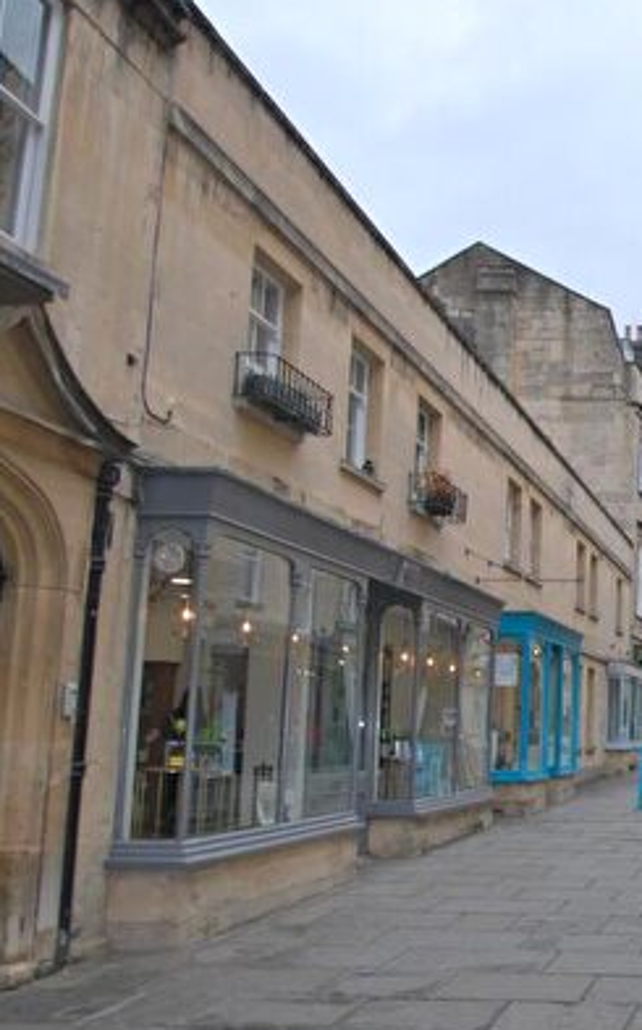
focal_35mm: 41
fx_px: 1147
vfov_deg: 48.3
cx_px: 789
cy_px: 545
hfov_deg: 27.2
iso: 100
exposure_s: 1/200
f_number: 4.5
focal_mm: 15
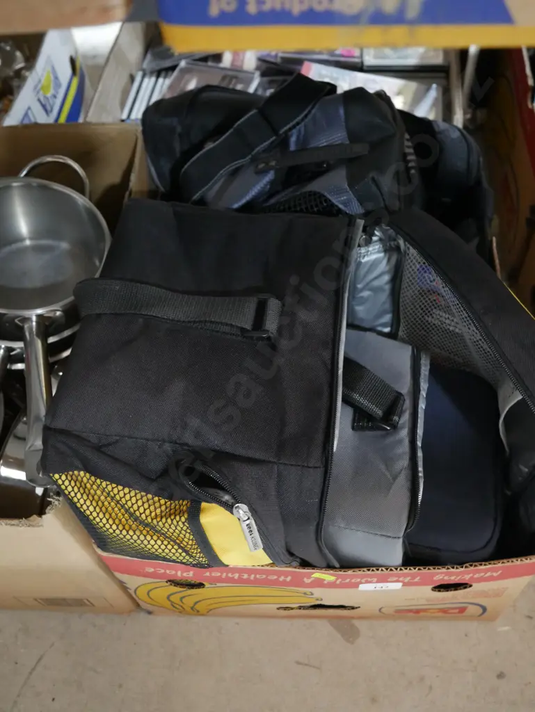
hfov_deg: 41.8
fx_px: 700
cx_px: 268
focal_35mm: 34
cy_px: 356
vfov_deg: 53.9
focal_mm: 17
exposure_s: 1/60
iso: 2500
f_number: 4
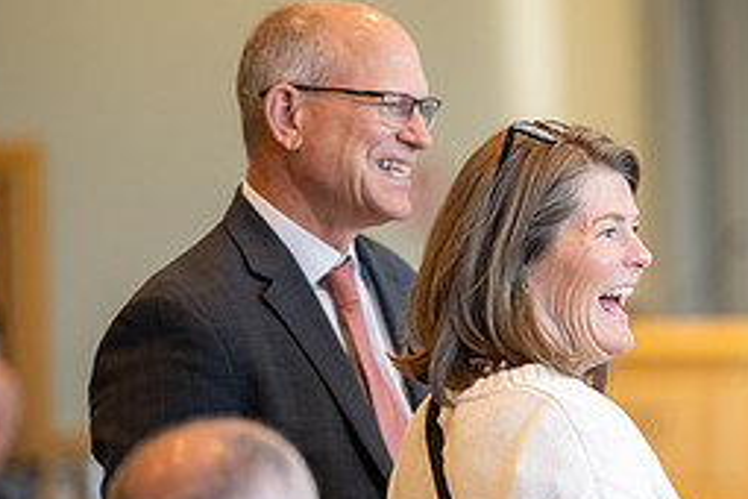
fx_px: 4966
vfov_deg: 5.7
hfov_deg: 8.6
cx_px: 760
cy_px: 401
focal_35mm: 239
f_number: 1.4
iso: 640
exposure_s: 1/200
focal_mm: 105
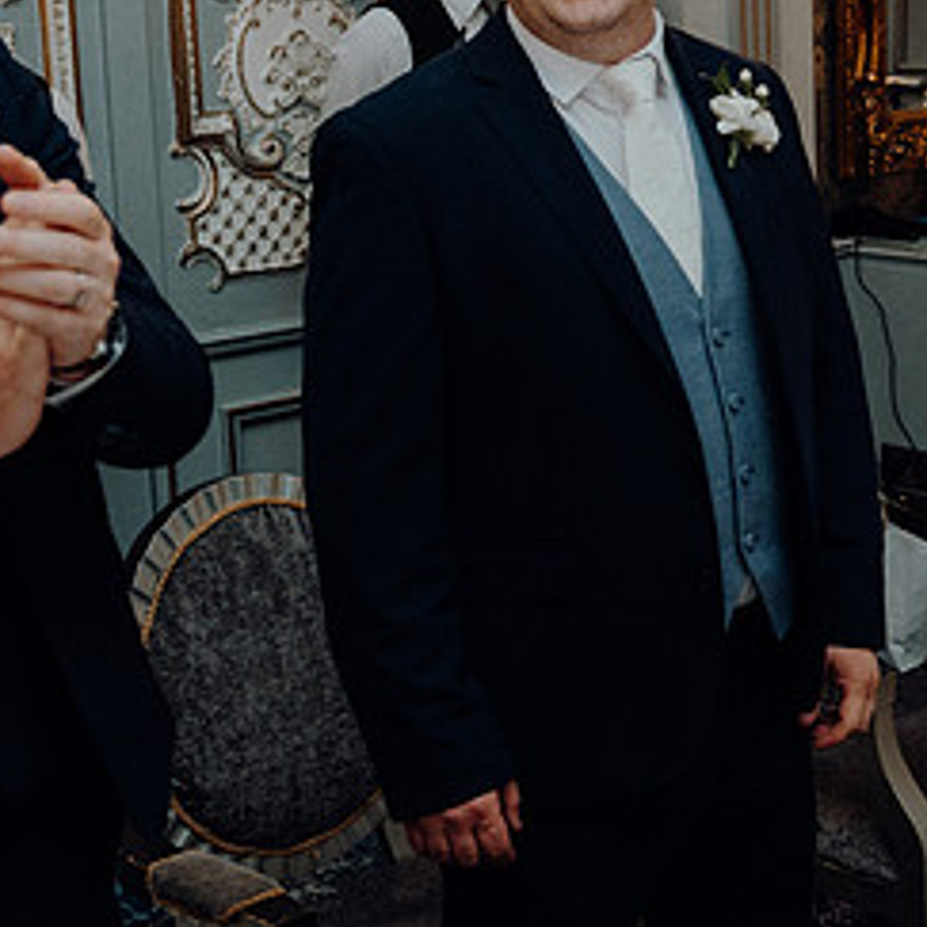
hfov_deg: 23.4
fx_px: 2091
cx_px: 1030
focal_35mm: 69
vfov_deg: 24.8
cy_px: 265
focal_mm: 34
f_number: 3.5
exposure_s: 1/160
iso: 2500
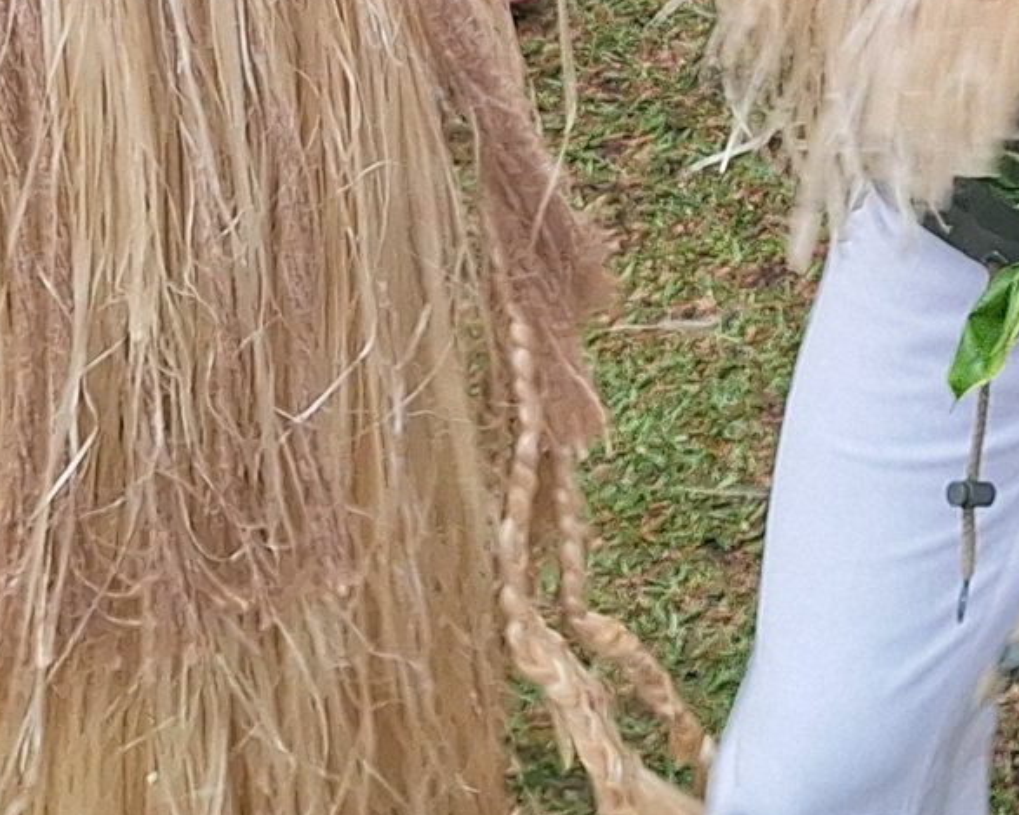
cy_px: -961
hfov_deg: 16.1
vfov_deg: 11.6
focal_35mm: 115
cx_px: 1221
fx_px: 3469
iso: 64
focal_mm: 5.54
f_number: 1.8
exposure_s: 1/100
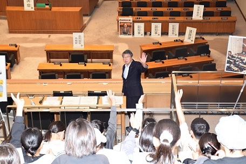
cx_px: 123
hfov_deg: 28.1
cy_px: 82
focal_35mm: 72
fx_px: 492
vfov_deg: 18.9
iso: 1600
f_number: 8
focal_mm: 48
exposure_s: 1/60
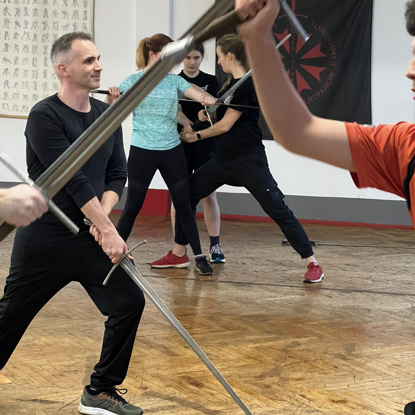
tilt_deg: -5.2
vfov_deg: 19.1
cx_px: 208
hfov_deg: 19.1
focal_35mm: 91
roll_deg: -1.0
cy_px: 163
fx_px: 1234
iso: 800
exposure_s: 1/50
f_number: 2.8
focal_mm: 9
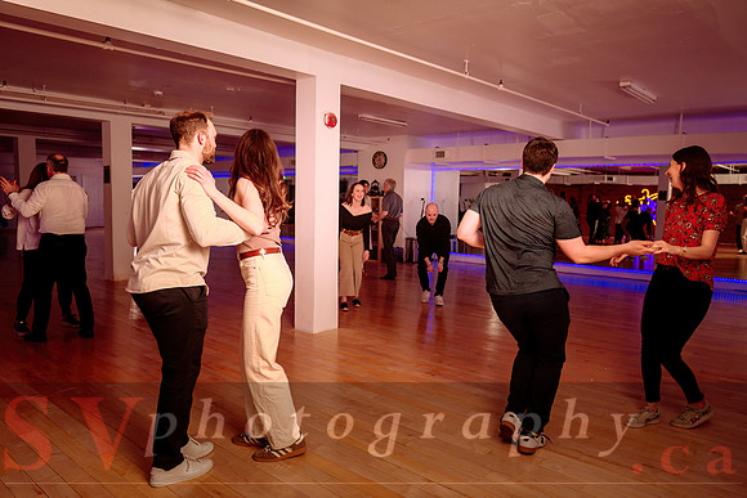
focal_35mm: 27
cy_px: 249
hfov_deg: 67.4
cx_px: 374
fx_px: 560
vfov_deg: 48.0
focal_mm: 27
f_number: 3.2
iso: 500
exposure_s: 1/80
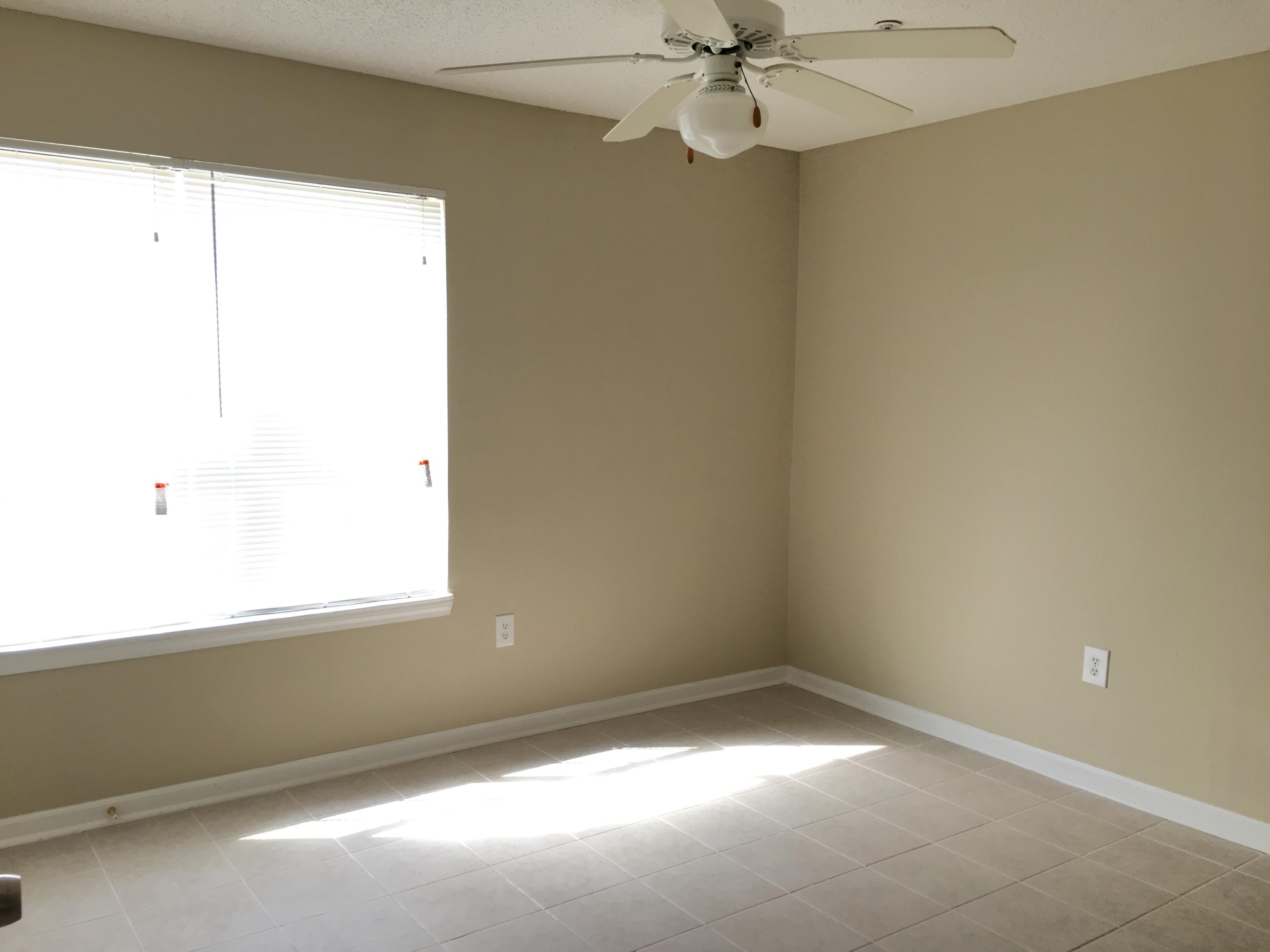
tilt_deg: -5.3
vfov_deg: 48.2
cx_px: 635
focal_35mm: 29
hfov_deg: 61.7
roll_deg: -0.9
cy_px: 476
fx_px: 1064
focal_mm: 4.15
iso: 40
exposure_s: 1/120
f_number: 2.2
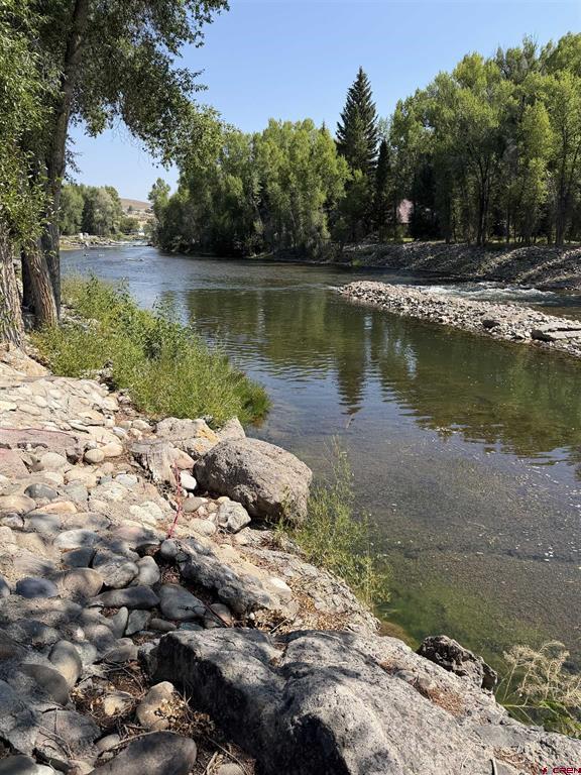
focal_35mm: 24
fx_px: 537
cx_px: 290
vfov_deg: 71.6
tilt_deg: -15.5
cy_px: 388
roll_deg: -0.1
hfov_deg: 56.8
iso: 80
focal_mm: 6.76
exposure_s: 1/2703
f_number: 1.78
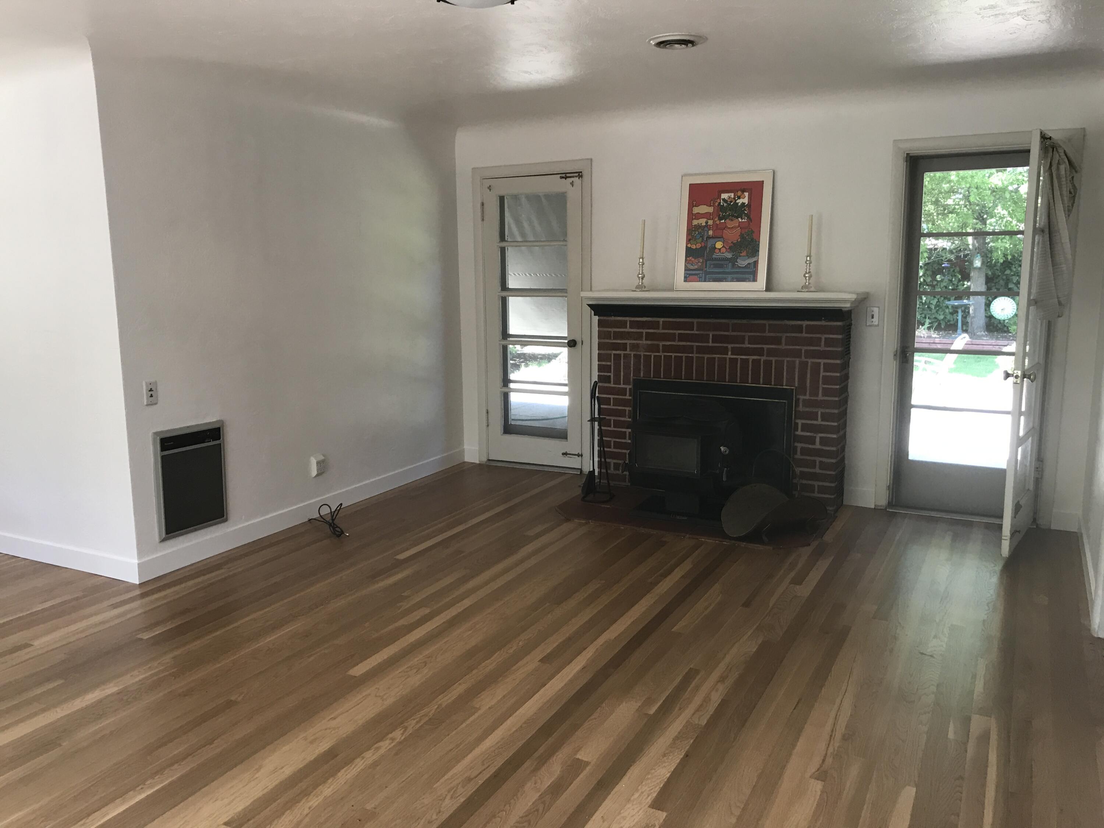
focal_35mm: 28
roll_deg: +0.6
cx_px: 552
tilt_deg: -9.8
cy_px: 414
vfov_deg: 49.7
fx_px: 893
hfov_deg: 63.4
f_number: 1.8
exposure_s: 1/40
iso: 25
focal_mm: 3.99
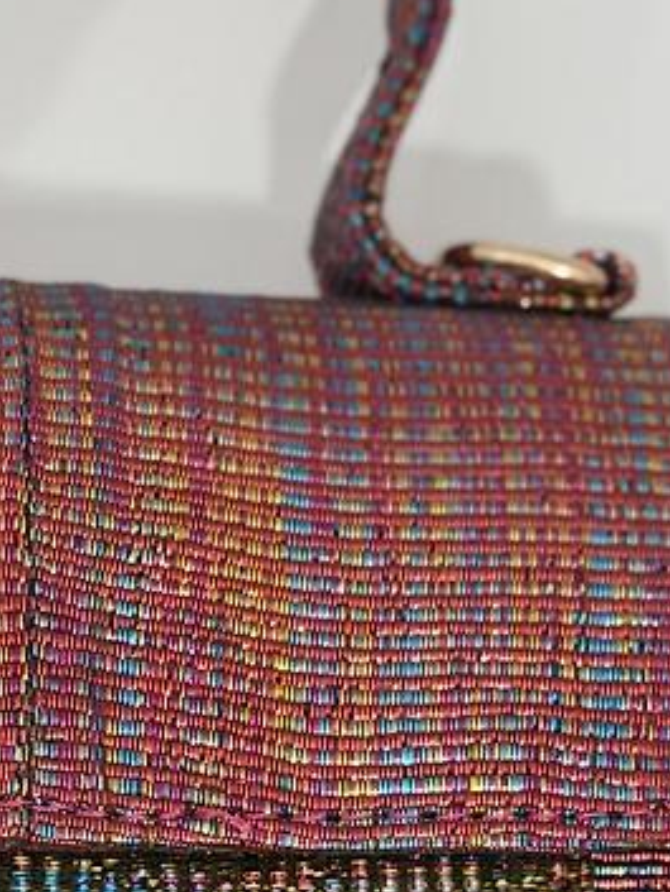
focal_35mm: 163
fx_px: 4204
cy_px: 786
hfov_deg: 9.1
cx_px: 20
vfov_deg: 12.0
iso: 200
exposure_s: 1/50
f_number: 1.78
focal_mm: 6.76
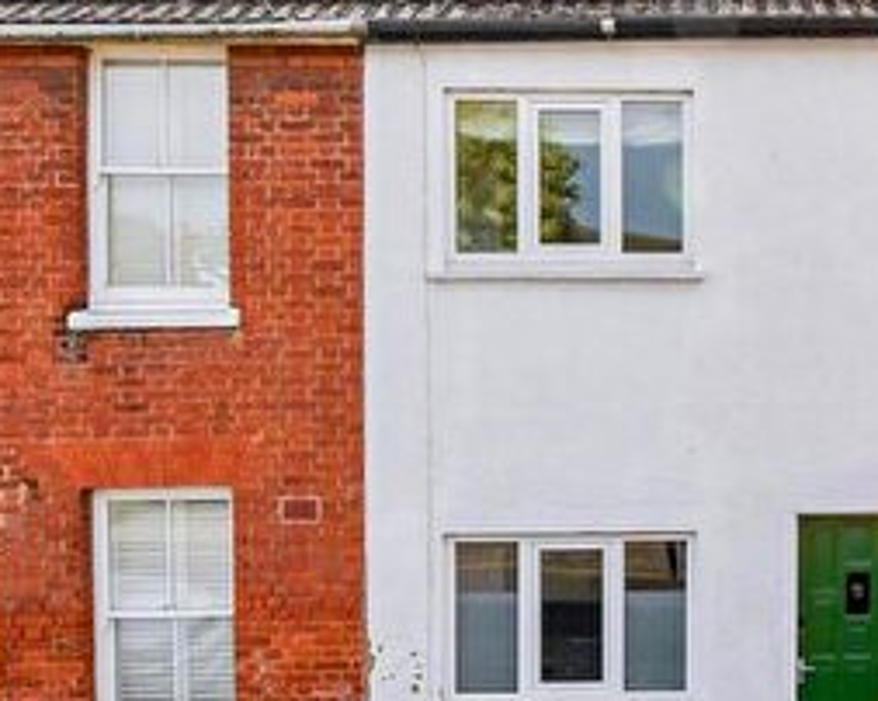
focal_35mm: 39
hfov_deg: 43.7
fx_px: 1013
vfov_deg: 38.2
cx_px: 753
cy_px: 324
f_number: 8
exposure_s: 1/2000
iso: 1000
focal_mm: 10
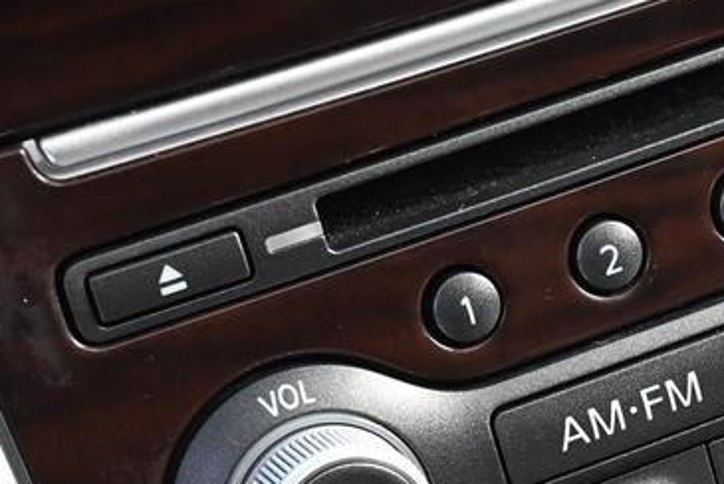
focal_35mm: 151
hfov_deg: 13.4
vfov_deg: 9.1
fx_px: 3039
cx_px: 700
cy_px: 458
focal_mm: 29
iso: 1600
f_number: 6.3
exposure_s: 1/200
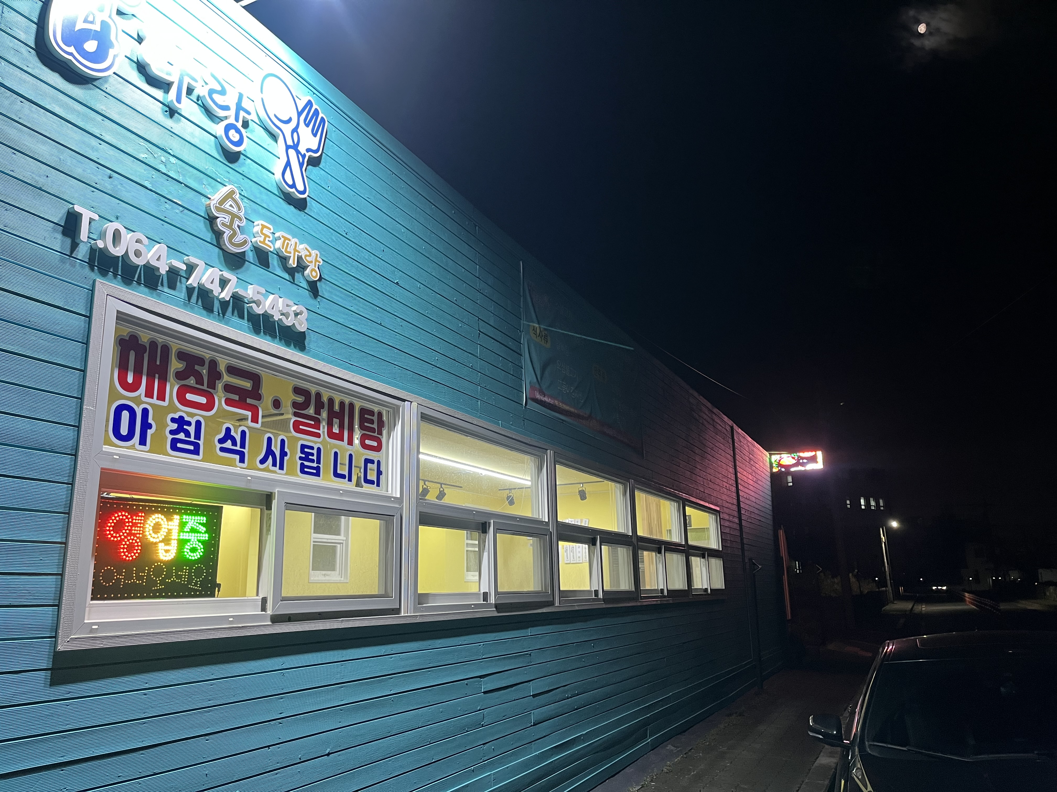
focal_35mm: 26
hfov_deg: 67.3
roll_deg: +1.2
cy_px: 396
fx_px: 794
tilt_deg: +12.0
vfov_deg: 53.1
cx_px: 528
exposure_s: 1/60
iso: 200
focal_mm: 5.1
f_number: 1.6
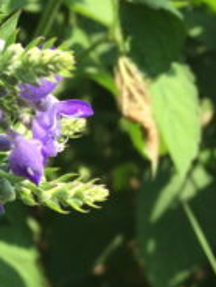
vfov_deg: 20.6
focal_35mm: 94
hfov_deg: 14.5
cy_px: 225
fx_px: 781
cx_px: -127
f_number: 2.2
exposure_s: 1/760
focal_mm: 4.15
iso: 32
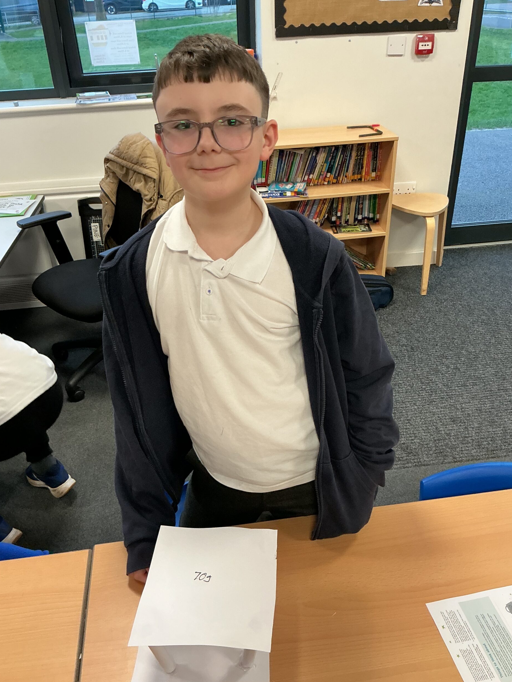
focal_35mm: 30
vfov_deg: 60.0
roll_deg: +2.9
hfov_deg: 46.8
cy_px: 350
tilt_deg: -32.2
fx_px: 592
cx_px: 257
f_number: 1.8
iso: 100
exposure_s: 1/60
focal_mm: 3
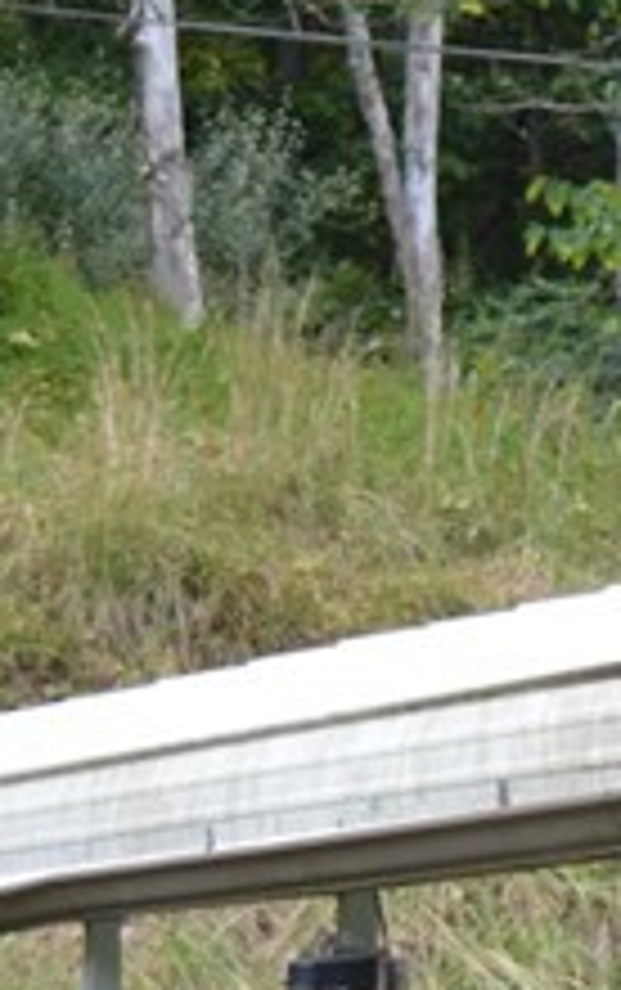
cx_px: 1771
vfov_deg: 8.2
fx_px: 6914
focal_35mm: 256
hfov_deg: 4.9
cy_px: 945
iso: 100
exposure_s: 1/125
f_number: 5.6
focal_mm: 34
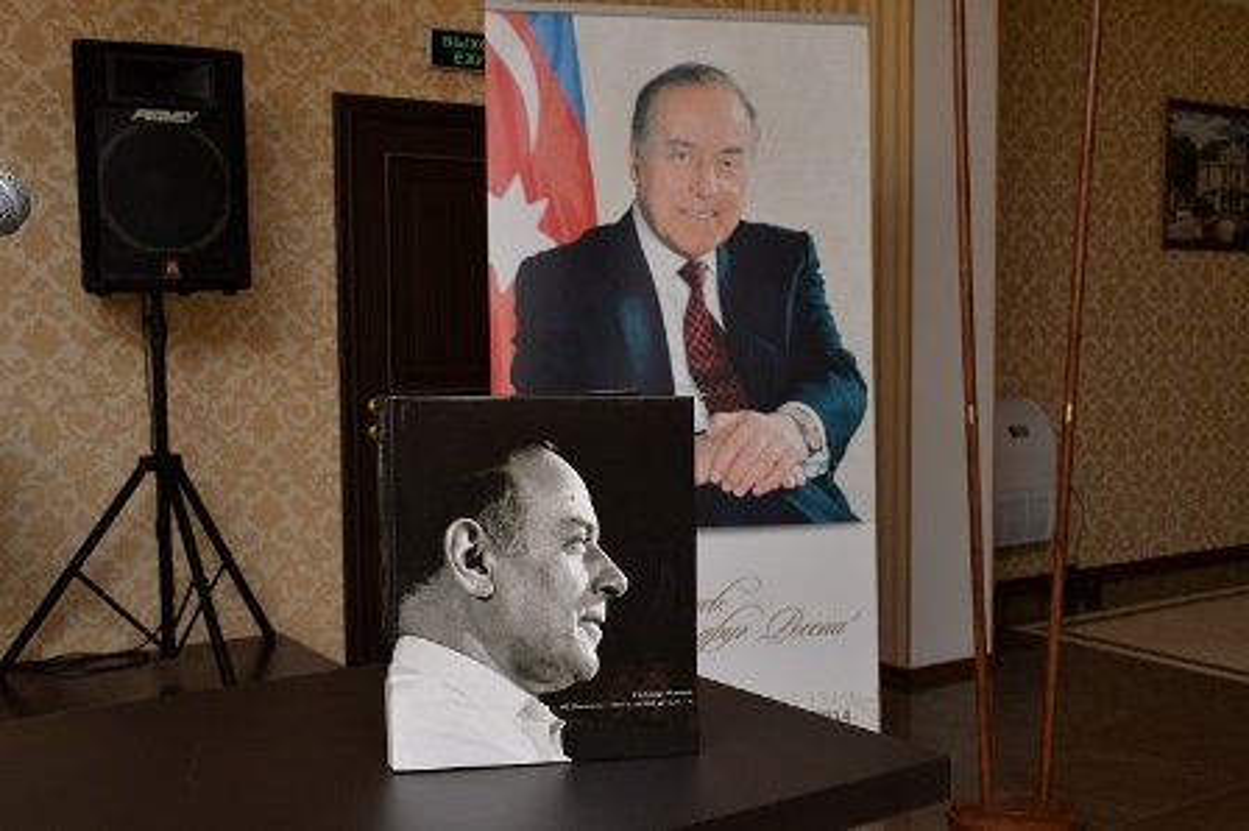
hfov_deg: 48.5
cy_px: 416
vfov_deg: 33.4
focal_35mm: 40
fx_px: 1387
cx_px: 624
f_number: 11
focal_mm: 40
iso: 640
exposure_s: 1/125
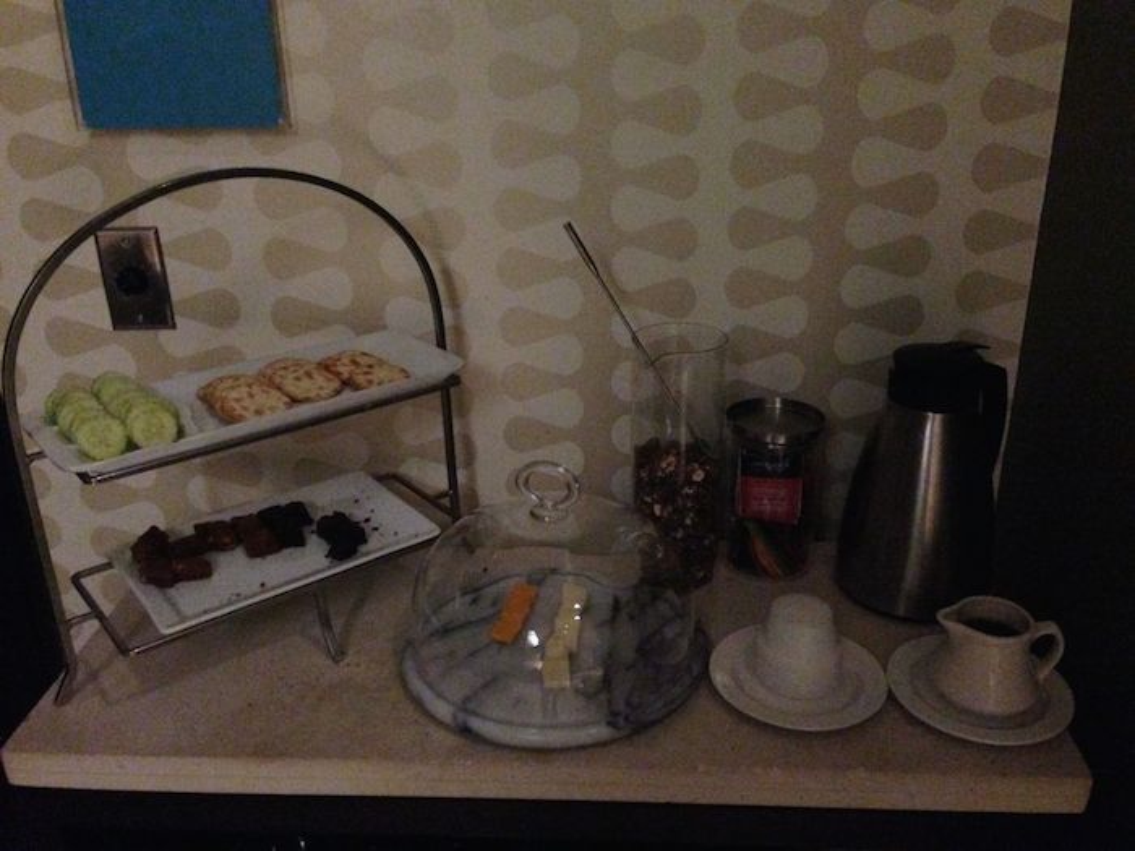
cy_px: 426
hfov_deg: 55.4
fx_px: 1082
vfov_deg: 42.9
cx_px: 568
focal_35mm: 33
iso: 800
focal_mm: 4.12
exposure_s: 1/15
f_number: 2.4
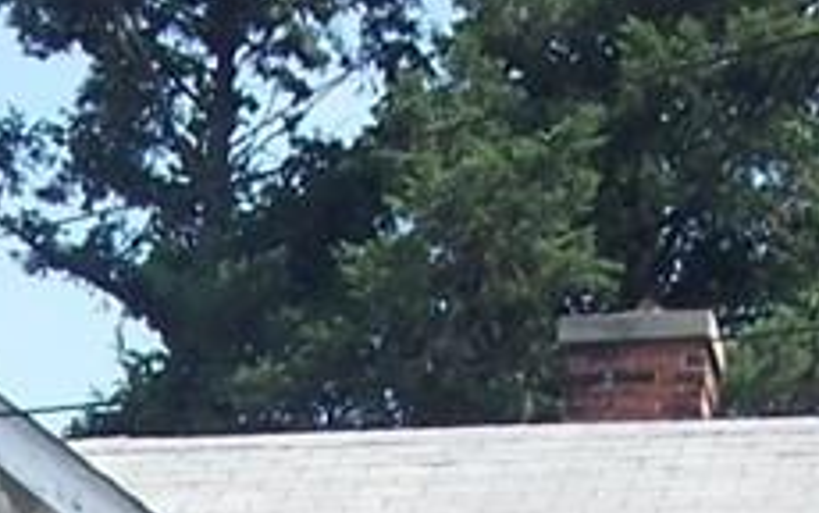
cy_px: 1233
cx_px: 199
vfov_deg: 6.9
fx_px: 3997
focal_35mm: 179
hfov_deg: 11.7
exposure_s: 1/500
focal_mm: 6.3
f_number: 2.8
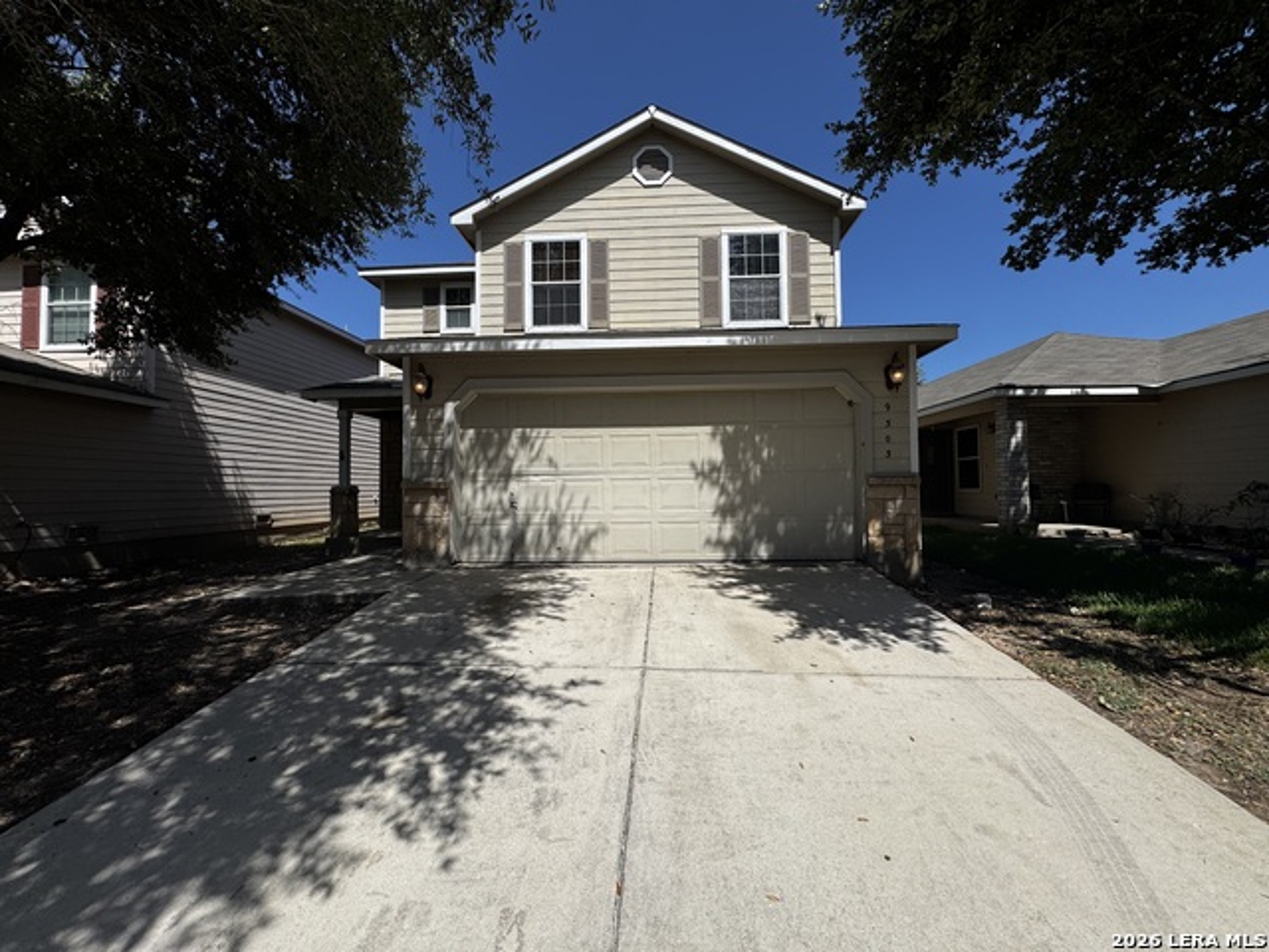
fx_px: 513
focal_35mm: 14
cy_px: 476
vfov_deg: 85.7
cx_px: 634
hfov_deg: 102.1
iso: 50
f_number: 2.2
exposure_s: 1/3390
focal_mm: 2.22
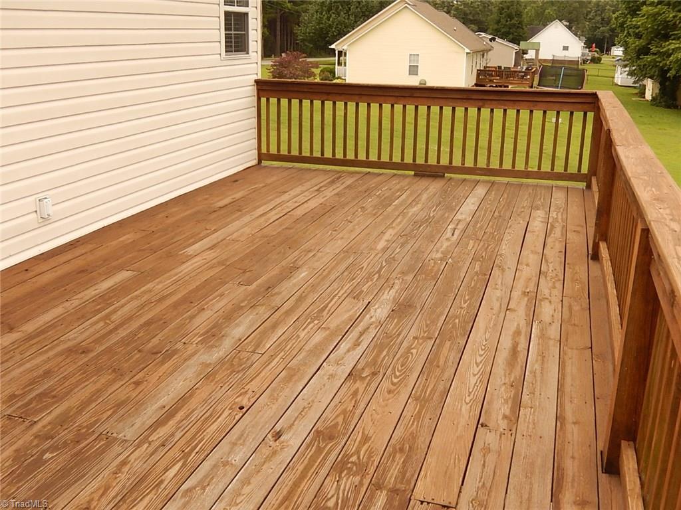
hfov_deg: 51.4
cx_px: 340
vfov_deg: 39.7
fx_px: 708
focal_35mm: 36
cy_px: 255
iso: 125
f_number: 4
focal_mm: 6.5
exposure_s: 1/400
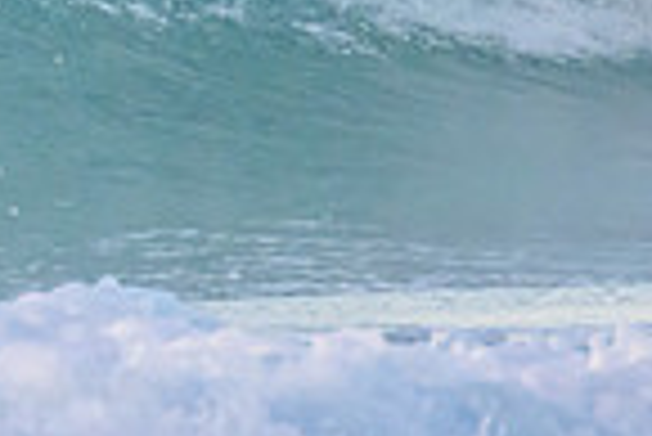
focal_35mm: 3291
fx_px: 59662
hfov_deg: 0.6
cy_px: -330
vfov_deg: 0.4
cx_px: -513
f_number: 11
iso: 3200
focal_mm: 800
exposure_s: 1/1250
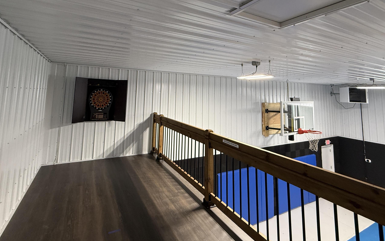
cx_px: 179
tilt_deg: +5.8
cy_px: 73
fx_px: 189
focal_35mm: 18
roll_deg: -1.6
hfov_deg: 91.0
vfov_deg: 62.7
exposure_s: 1/120
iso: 250
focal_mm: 2.22
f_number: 2.2
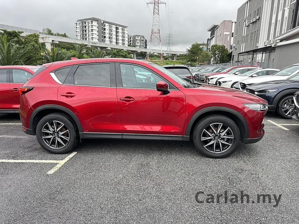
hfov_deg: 71.6
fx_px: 207
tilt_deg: -11.8
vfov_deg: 56.8
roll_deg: -1.9
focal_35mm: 24
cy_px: 112
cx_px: 150
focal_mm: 6.86
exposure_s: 1/121
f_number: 1.78
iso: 125
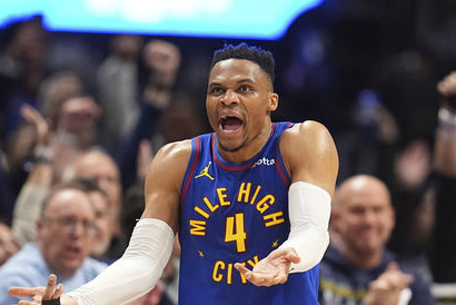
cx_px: 287
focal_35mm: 878
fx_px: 11129
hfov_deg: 2.3
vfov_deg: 1.6
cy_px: 214
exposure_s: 1/1600
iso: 5000
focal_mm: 400
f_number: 3.2
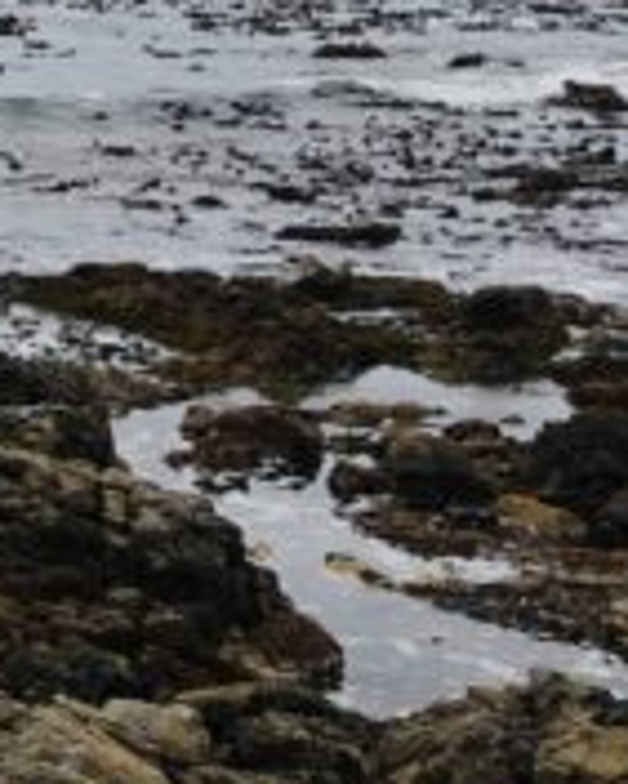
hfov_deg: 10.3
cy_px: -98
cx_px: -1162
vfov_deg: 16.2
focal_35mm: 115
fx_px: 2669
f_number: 5.6
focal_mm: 9.4
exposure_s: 1/800
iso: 125
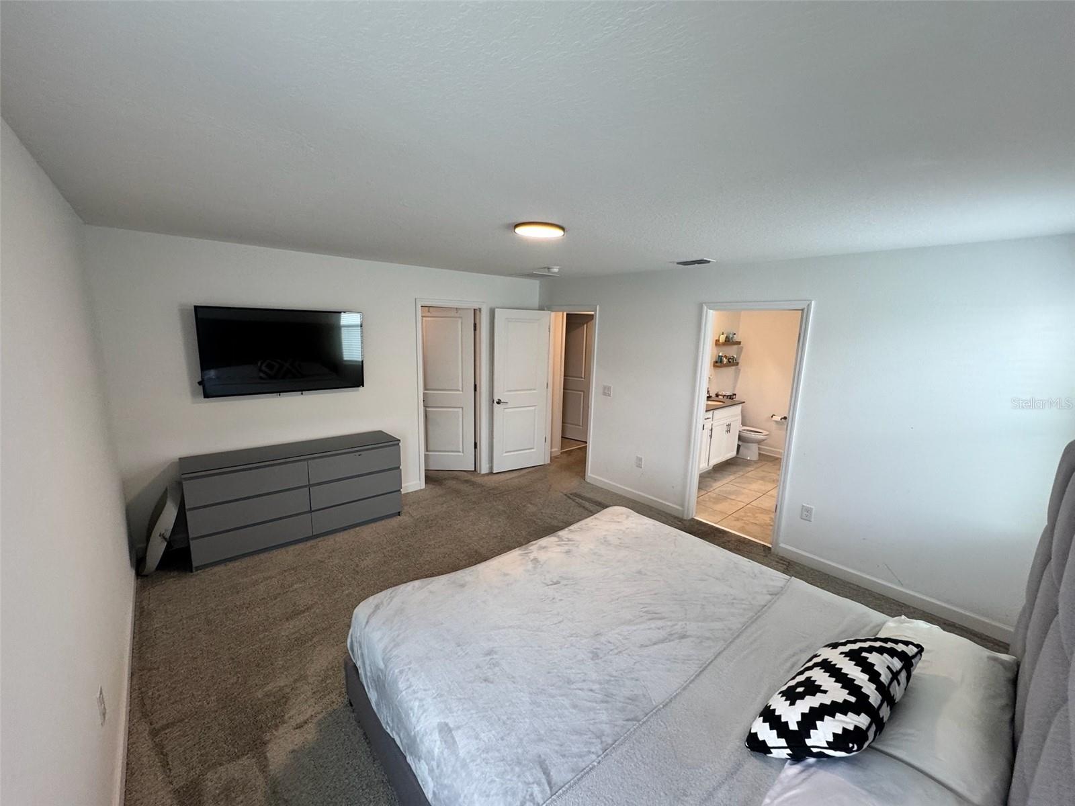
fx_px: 435
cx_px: 538
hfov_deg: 102.1
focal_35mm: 14
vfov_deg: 85.7
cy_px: 403
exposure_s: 1/120
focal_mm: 2.22
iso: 200
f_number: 2.2
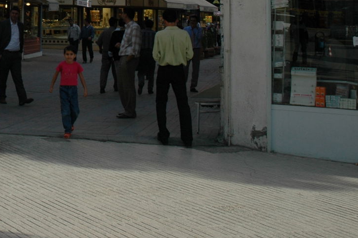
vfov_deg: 15.1
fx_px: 864
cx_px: -93
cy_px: -49
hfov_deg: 21.4
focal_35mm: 87
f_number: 8
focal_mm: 22
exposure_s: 1/320
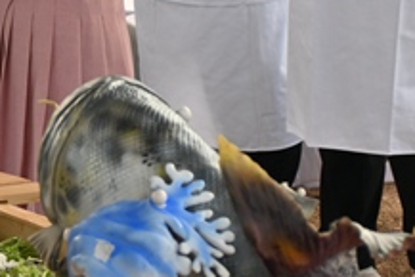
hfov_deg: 10.6
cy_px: -78
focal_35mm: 189
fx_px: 2180
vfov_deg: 7.2
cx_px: -156
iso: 250
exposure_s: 1/250
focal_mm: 31.5
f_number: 5
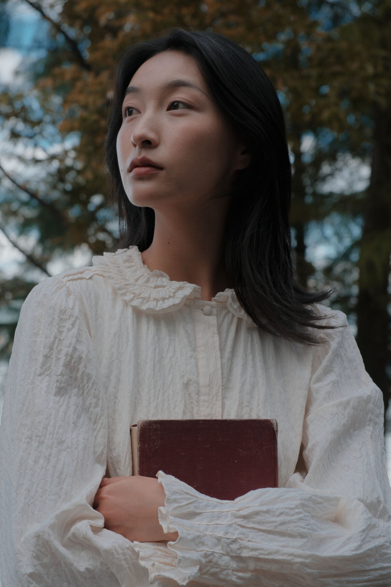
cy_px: 294
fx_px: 1222
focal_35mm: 75
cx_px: 196
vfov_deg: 27.0
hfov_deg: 18.2
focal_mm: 50
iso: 500
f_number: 5.6
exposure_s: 1/500
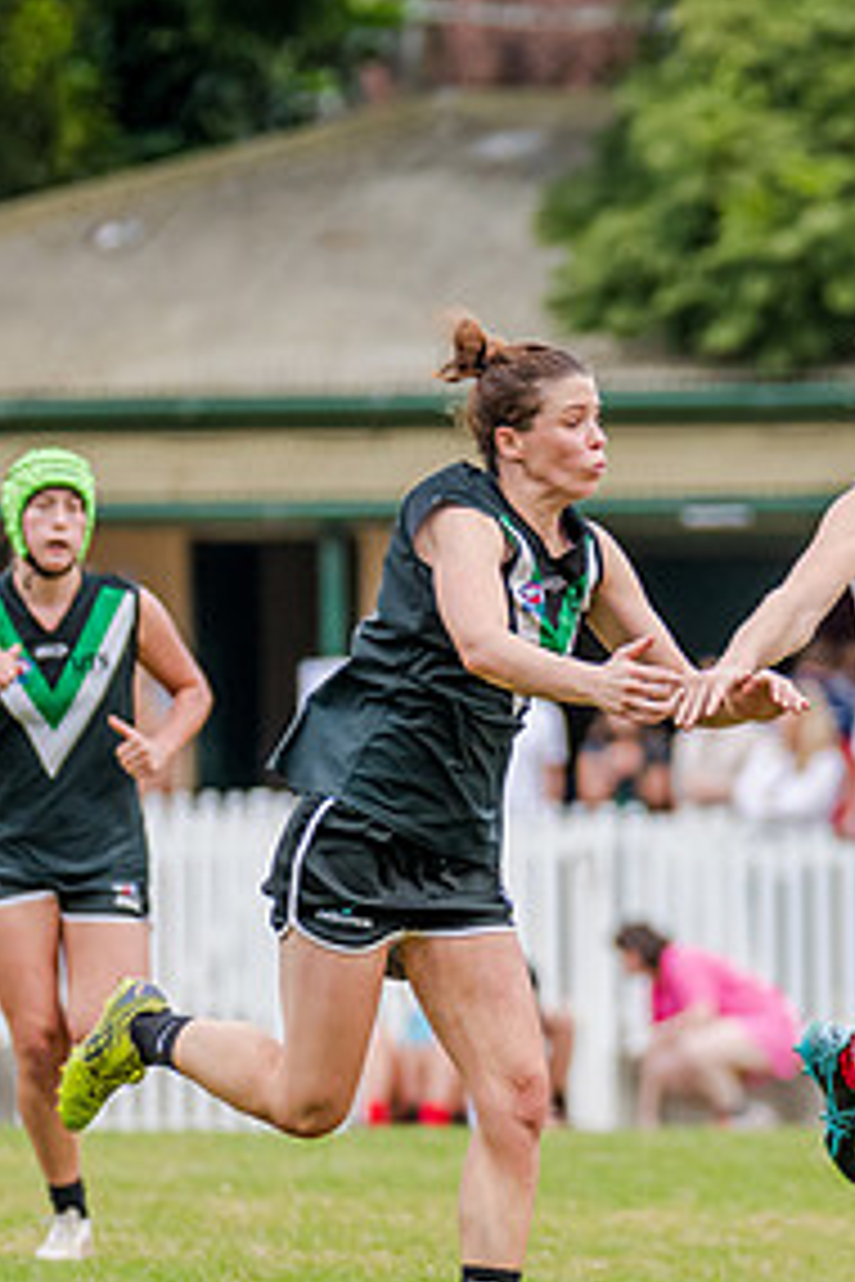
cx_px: 966
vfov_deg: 3.0
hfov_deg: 2.0
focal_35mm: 691
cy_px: 503
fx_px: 24615
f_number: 5
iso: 800
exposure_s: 1/1600
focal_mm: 270
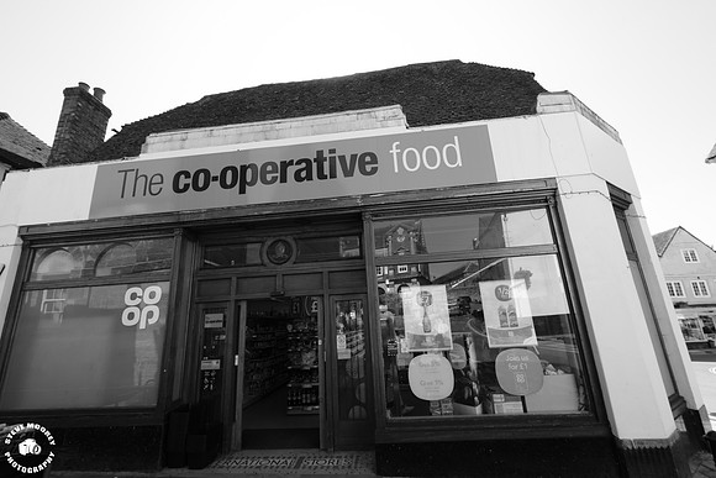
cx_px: 358
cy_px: 239
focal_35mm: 15
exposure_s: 1/125
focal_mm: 10
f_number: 9
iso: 320
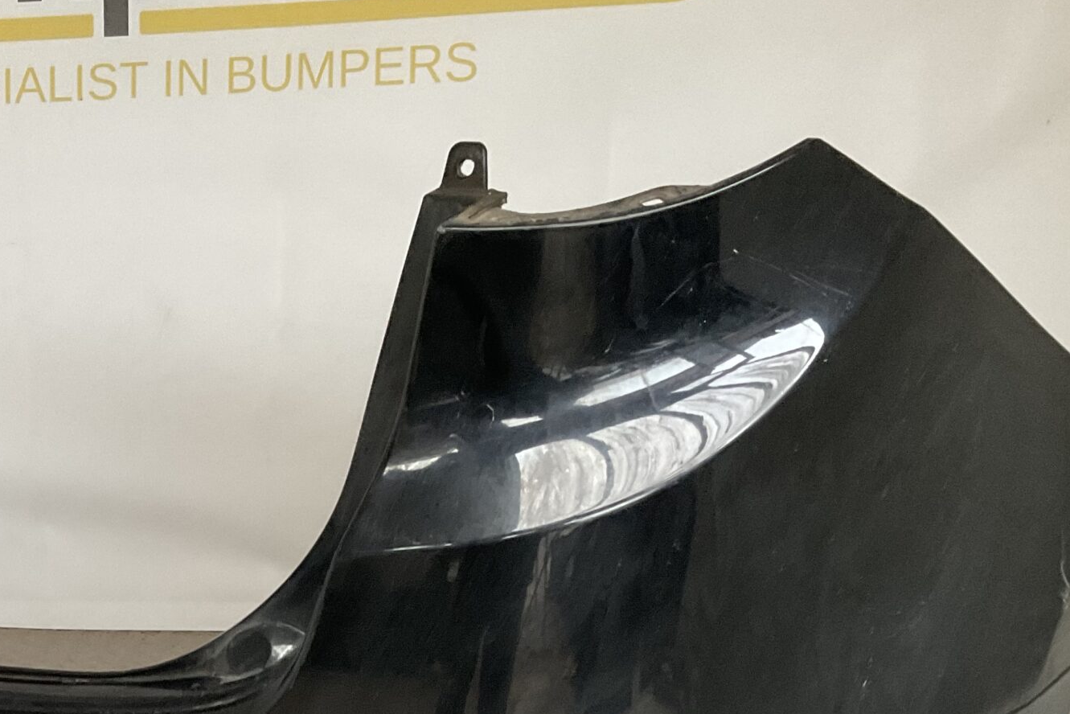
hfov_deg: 33.0
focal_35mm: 58
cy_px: 687
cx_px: 145
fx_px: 1724
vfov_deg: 22.6
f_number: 1.8
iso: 160
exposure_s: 1/60
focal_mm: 3
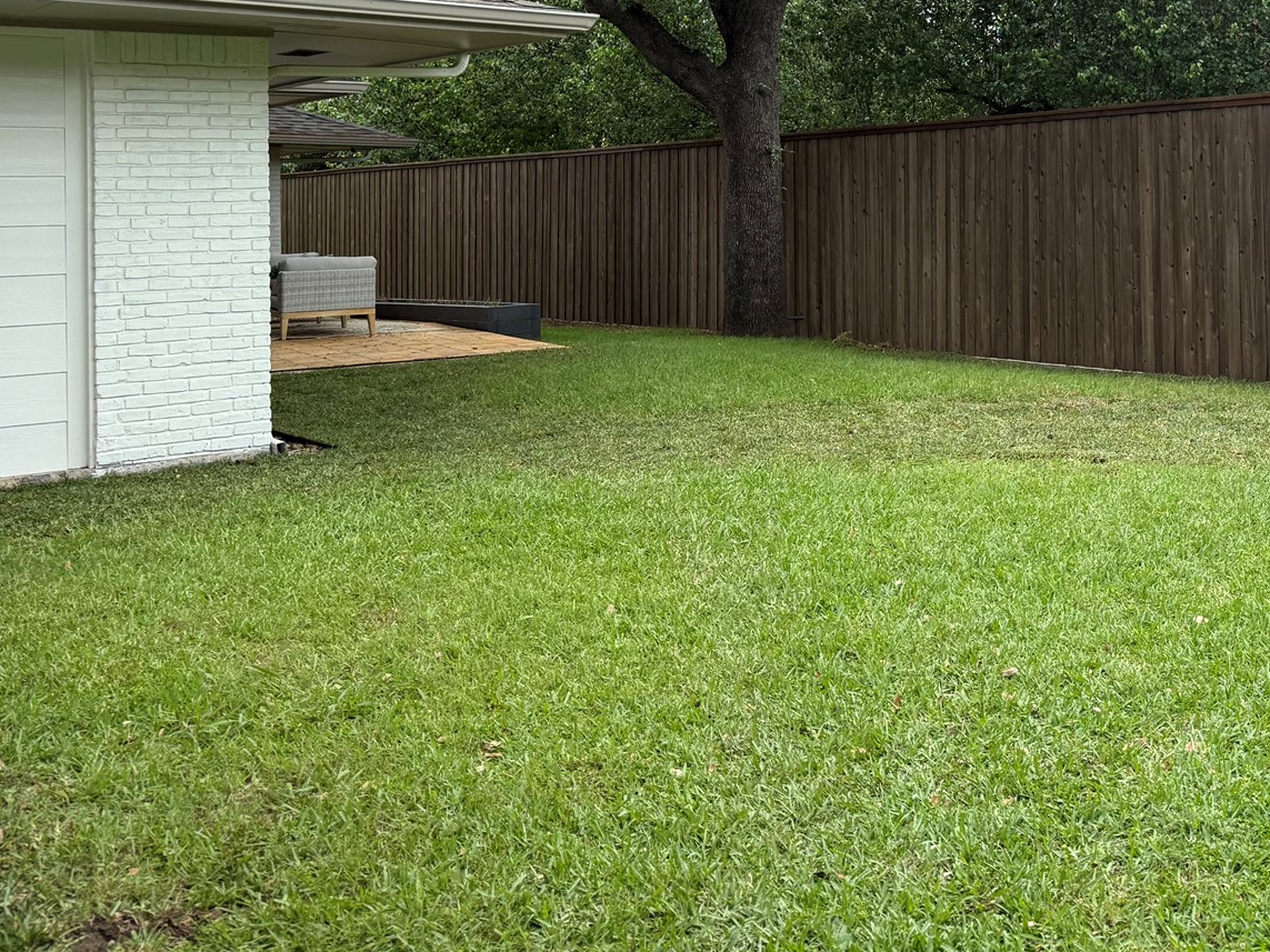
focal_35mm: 43
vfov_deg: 32.3
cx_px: 919
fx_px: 1577
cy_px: 132
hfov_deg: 42.8
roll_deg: +0.5
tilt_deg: +2.2
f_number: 1.78
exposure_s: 1/1855
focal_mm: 6.76
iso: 100
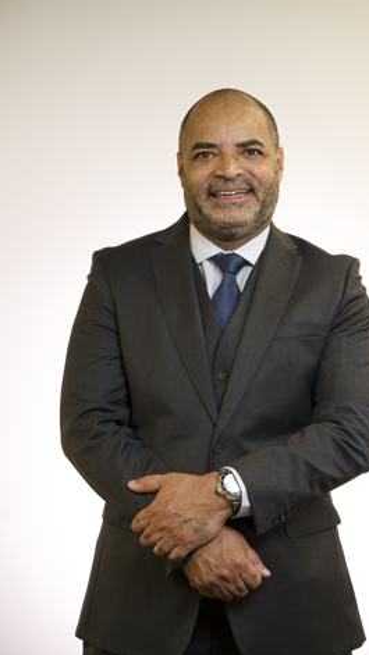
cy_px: 325
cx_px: 221
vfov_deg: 32.8
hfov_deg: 18.8
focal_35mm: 64
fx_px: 1113
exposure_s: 1/100
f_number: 4
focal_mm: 60
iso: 1000
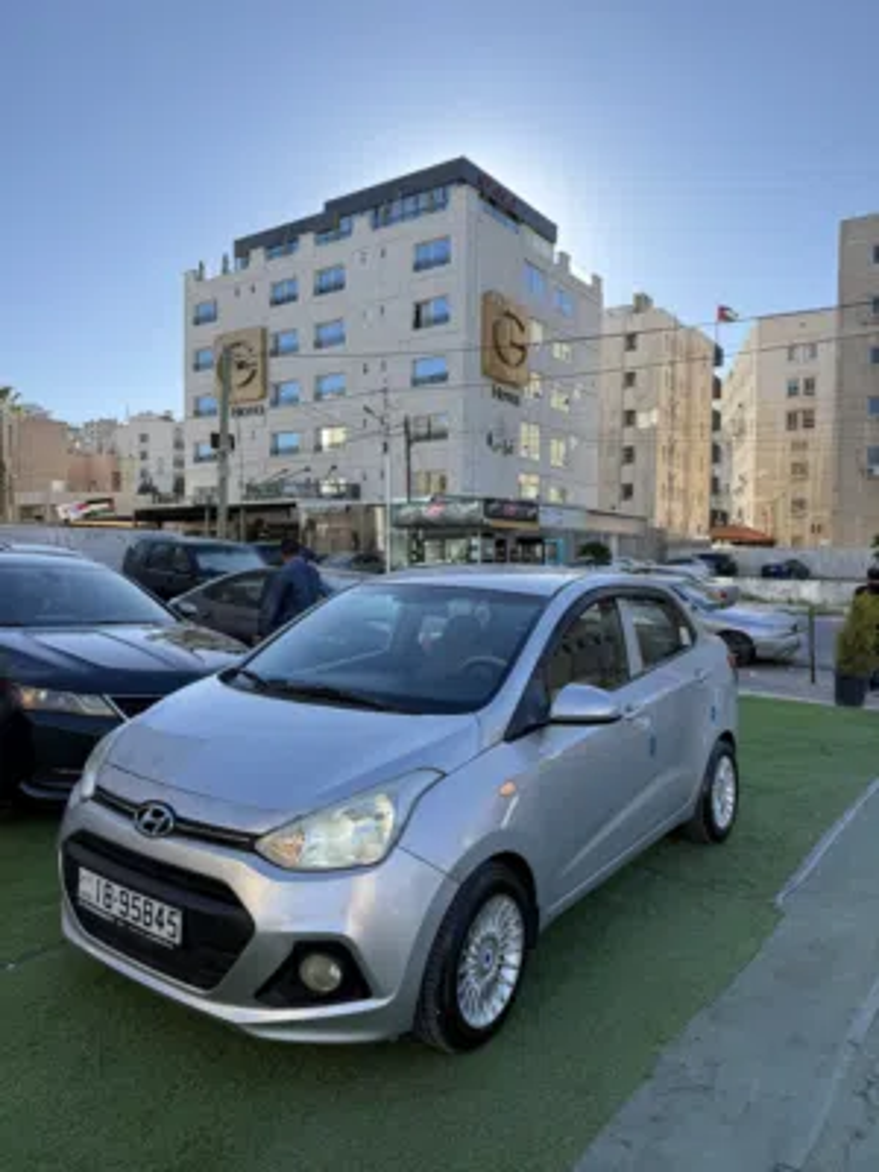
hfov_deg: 56.8
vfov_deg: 71.6
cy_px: 586
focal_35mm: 24
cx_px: 440
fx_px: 813
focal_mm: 6.76
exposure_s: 1/1060
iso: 80
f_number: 1.78
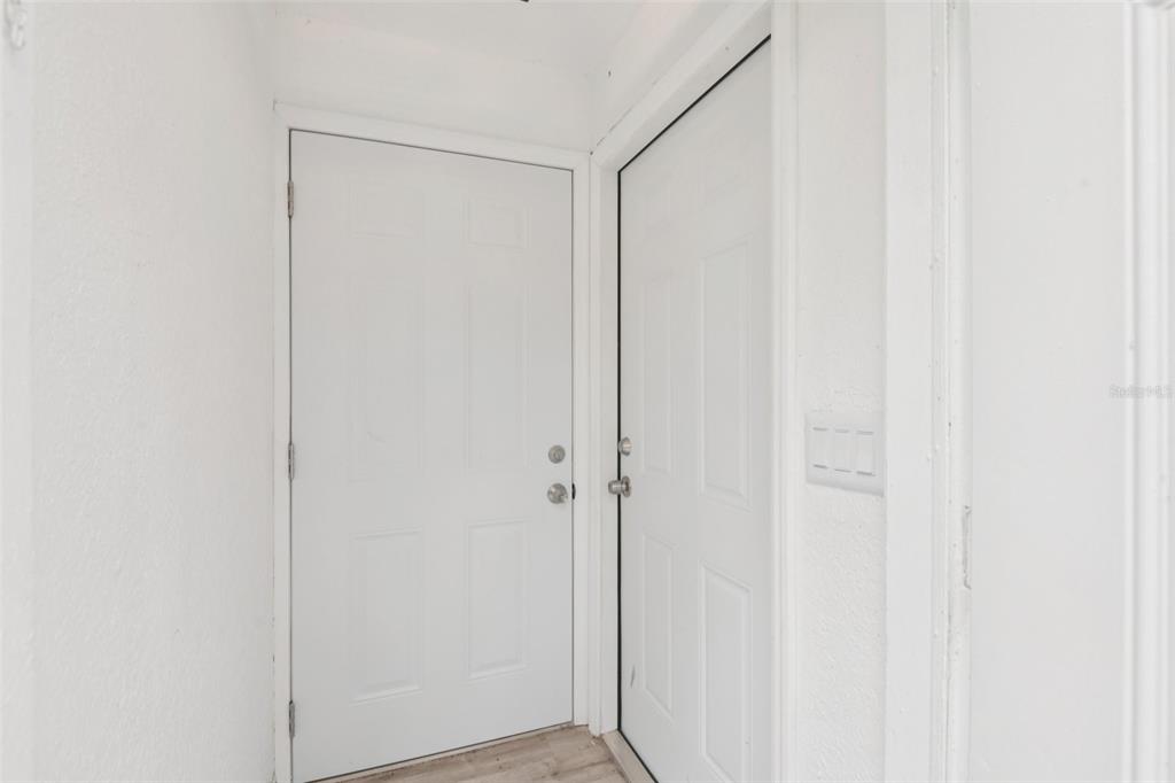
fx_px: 522
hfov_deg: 96.8
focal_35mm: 16
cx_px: 588
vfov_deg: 73.7
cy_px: 392
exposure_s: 1/125
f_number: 8
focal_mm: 16
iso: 400
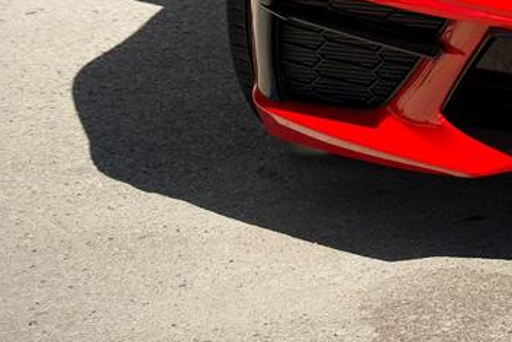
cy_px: -103
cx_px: 734
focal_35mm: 166
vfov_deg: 8.2
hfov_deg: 11.9
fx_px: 2359
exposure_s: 1/50
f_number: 3.2
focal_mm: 30.5
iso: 250
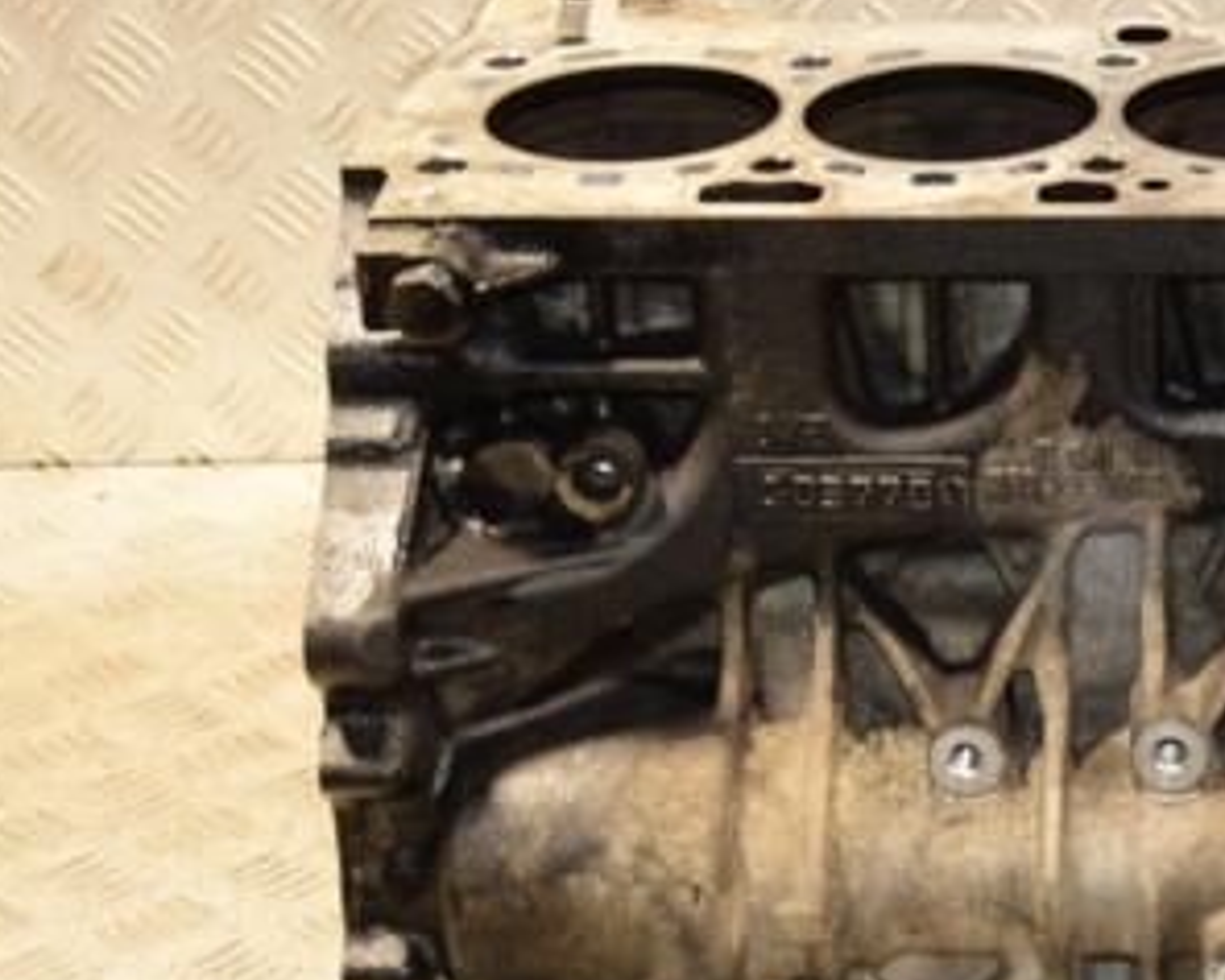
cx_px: 1080
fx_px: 3518
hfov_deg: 19.4
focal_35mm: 97
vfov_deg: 15.9
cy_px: 538
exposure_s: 1/100
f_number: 5
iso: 800
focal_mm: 34
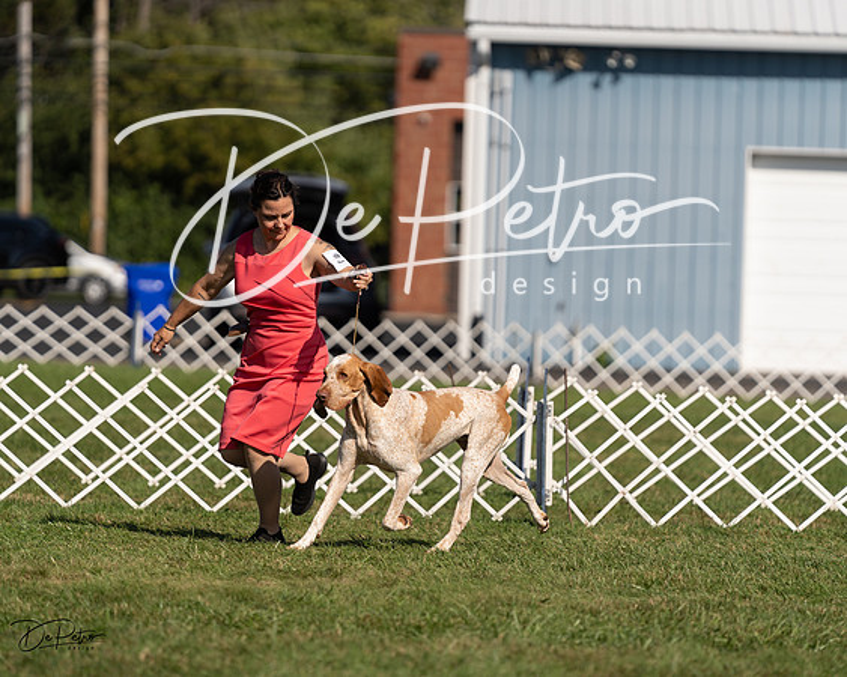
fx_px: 5644
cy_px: 338
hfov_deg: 8.6
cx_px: 424
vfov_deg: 6.9
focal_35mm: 225
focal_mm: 200
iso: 100
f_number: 3.2
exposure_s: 1/2500
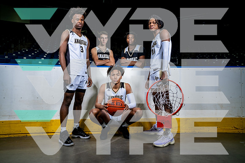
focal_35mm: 27
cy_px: 82
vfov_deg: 48.0
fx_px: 184
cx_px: 122
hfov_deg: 67.4
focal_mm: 27
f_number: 8
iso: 100
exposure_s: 1/125
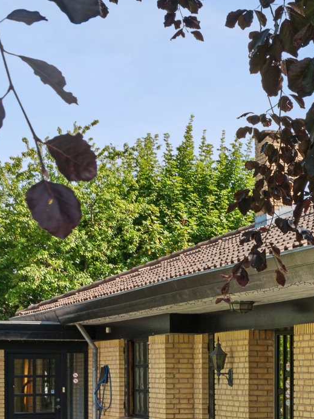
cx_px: 659
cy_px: 402
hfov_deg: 12.7
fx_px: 1209
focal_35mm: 100
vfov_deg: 19.2
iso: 200
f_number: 10
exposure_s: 1/125
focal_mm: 24
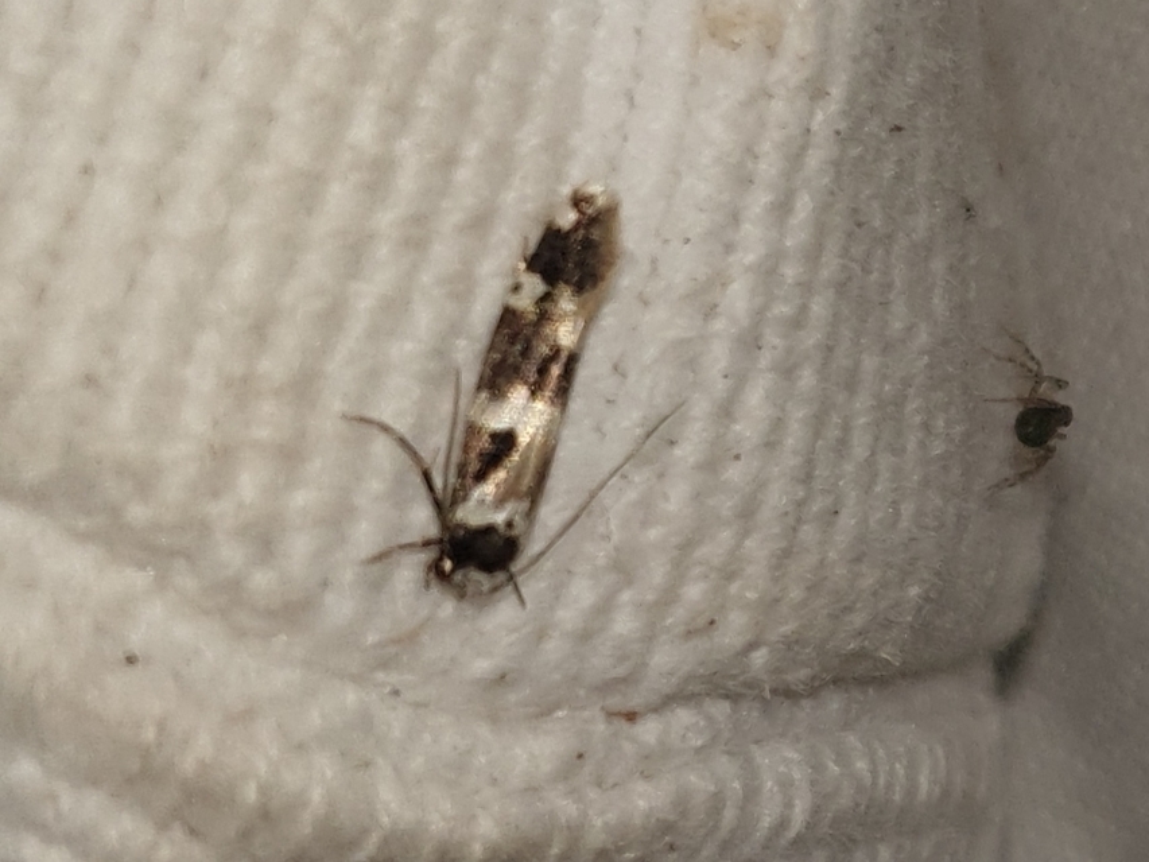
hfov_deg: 67.3
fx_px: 863
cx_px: 574
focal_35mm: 26
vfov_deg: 53.1
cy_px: 431
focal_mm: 4.3
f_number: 1.5
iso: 50
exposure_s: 1/4405
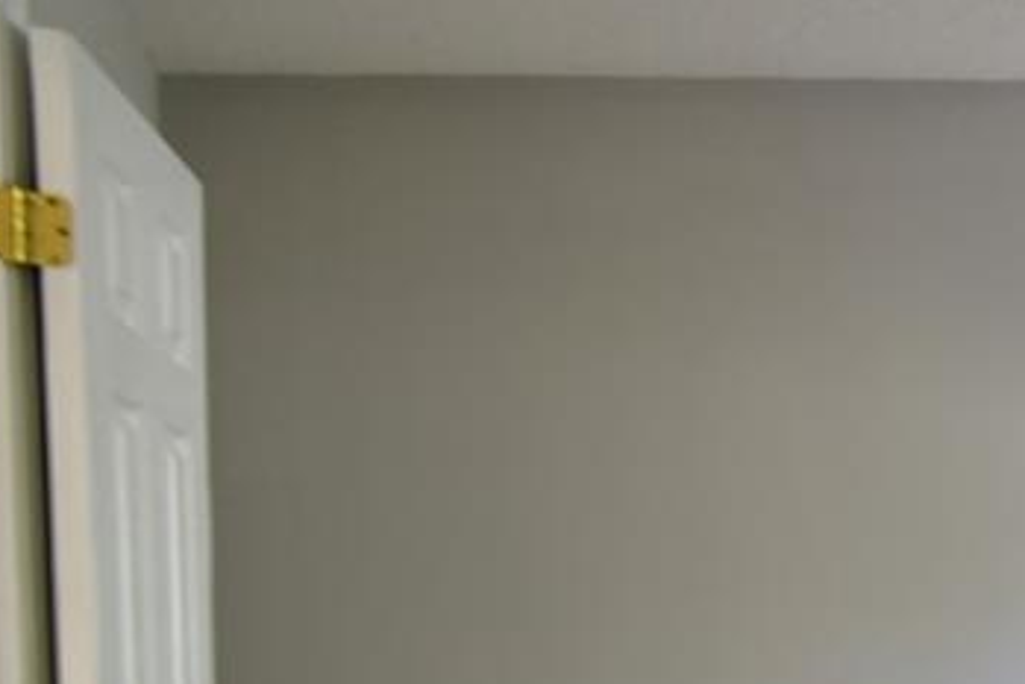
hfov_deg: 30.2
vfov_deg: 28.0
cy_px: 740
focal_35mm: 44
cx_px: 1460
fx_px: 1253
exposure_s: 1/8
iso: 100
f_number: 5.6
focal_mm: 10
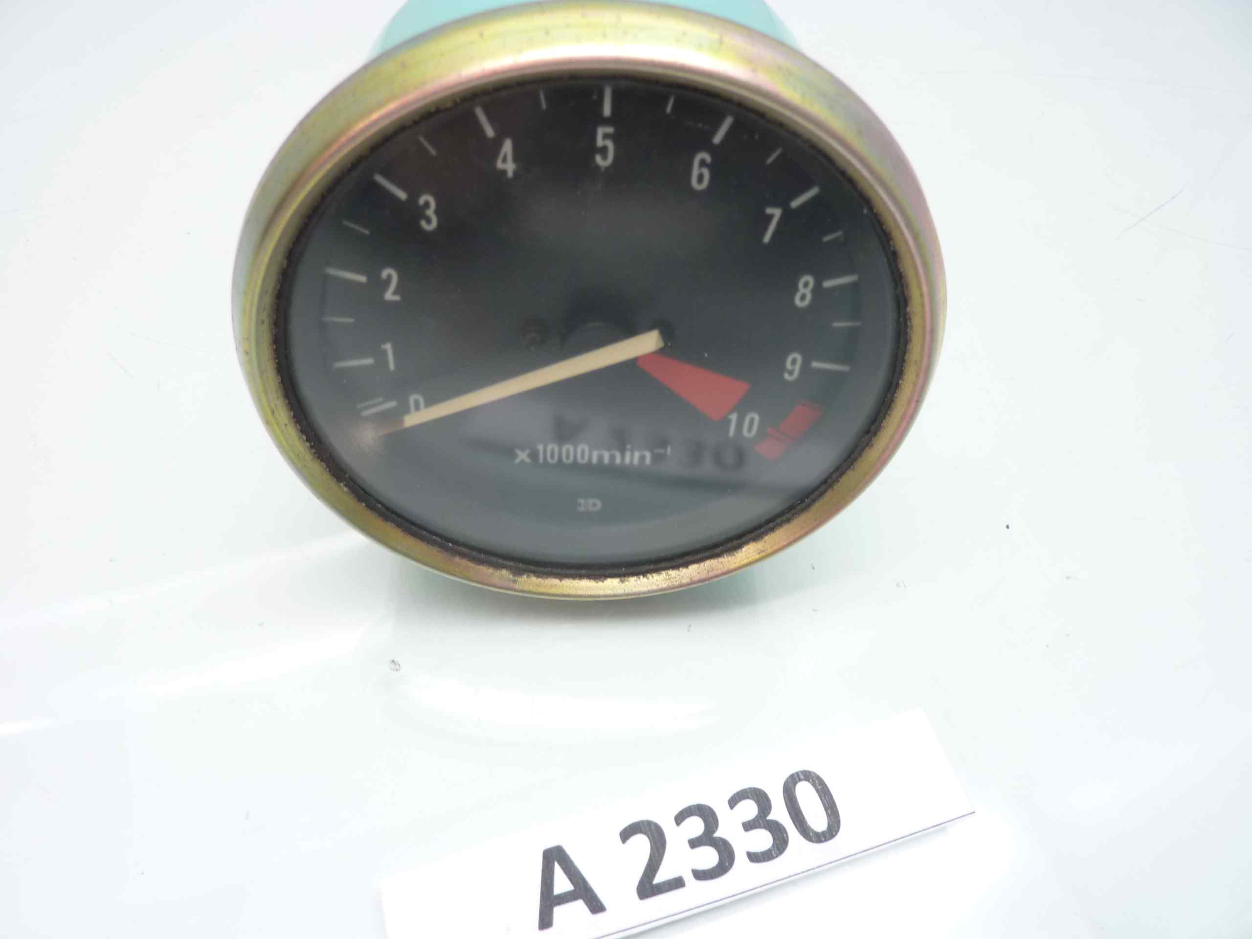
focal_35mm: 25
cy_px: 470
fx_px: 904
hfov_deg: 69.4
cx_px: 626
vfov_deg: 54.9
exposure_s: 1/10
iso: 125
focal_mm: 4.1
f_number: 3.3
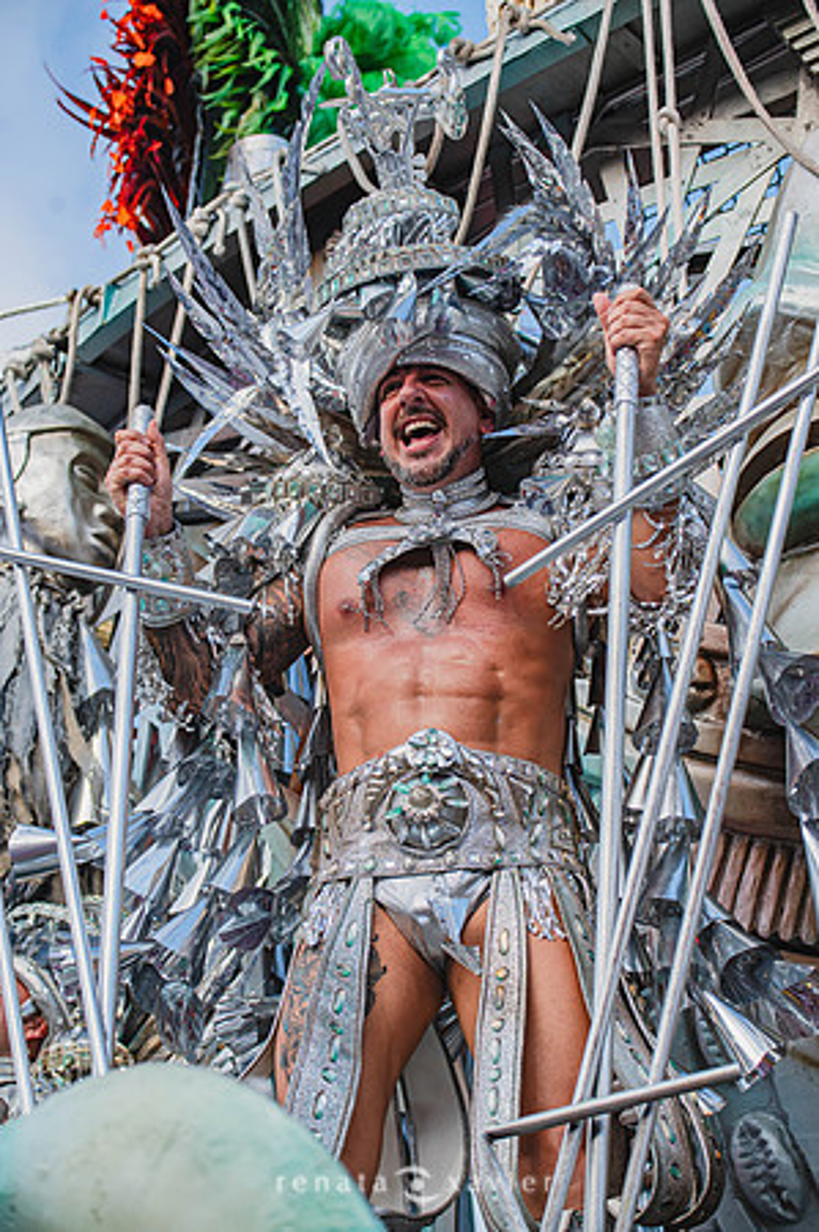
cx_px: 410
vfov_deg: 28.9
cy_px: 616
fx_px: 2394
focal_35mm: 70
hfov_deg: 19.4
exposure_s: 1/1600
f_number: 5.6
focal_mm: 70
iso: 400
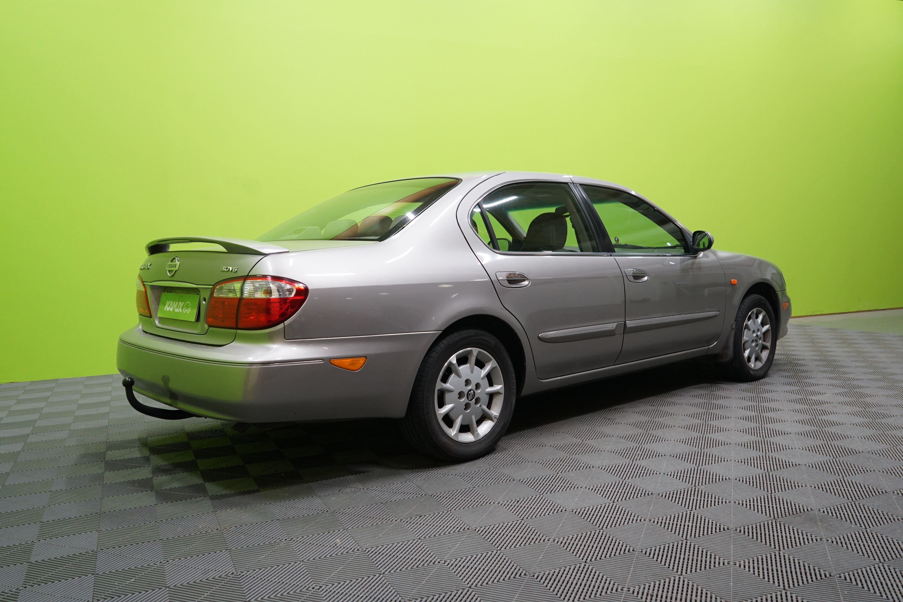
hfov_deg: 63.7
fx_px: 727
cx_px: 452
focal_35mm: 29
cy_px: 301
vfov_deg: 45.0
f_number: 4
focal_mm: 29
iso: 1250
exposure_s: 1/160
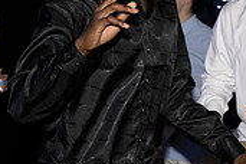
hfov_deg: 10.9
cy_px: 104
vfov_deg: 8.5
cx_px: 578
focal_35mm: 162
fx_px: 1107
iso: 1250
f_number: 5.6
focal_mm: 33
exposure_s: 1/100
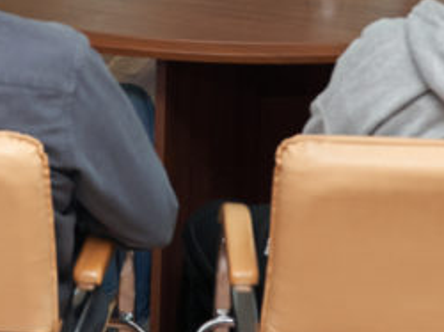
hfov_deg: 15.9
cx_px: 66
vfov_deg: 11.5
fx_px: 1576
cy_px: -181
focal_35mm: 123
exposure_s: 1/200
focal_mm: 28
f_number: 3.5
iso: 800
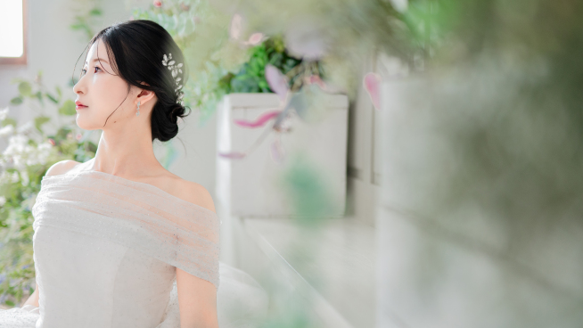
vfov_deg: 18.8
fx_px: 989
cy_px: 184
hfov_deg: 32.7
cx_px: 231
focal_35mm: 64
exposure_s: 1/200
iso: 500
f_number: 1.6
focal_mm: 50
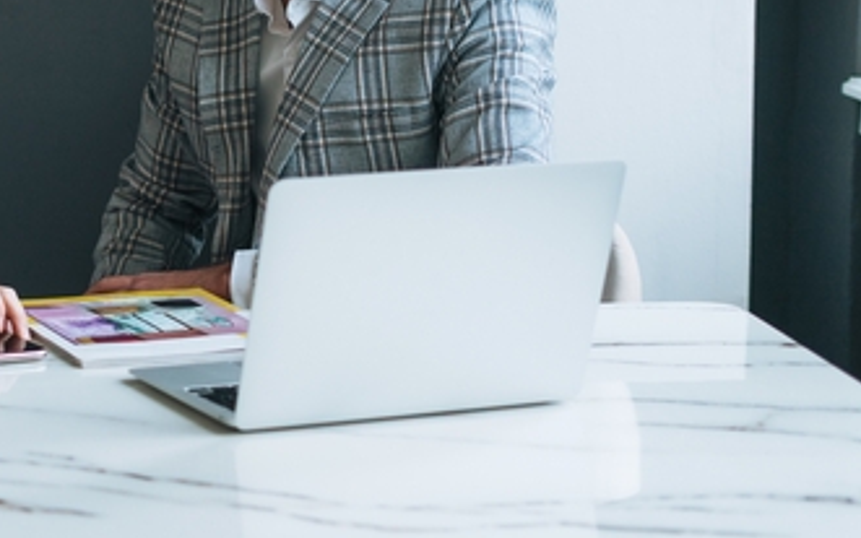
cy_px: 58
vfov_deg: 10.6
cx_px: -91
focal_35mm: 123
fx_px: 2887
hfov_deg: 16.4
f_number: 2.5
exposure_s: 1/125
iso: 500
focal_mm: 50
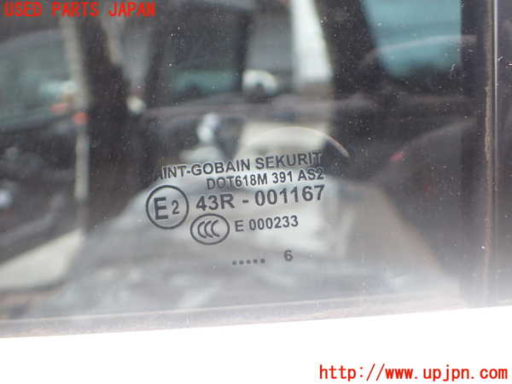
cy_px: 192
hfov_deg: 60.0
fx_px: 444
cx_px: 256
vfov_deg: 46.8
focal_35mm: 30
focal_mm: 5.4
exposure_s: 1/125
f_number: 2.3
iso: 100
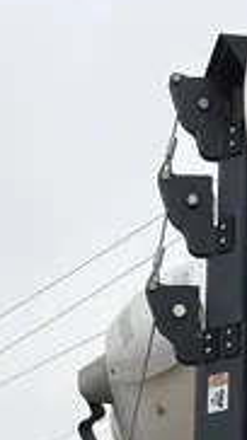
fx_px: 1331
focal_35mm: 114
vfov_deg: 15.3
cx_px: 99
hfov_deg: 10.6
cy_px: 872
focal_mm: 5.1
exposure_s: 1/718
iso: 50
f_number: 1.6
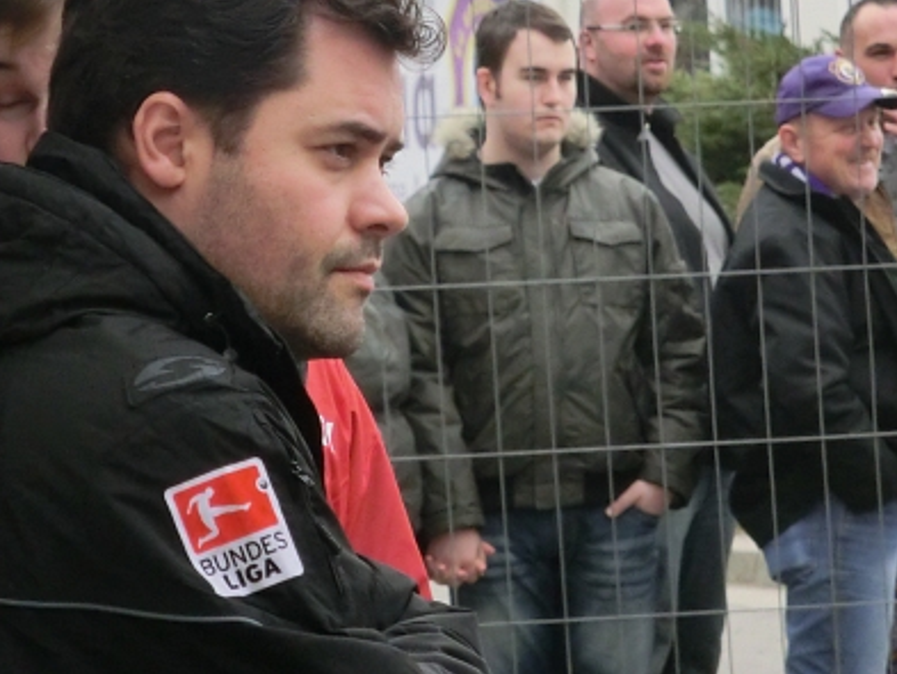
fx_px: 12261
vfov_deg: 3.1
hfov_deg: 4.2
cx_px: 294
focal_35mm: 473
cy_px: 128
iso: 800
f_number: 5.8
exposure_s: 1/500
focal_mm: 47.27
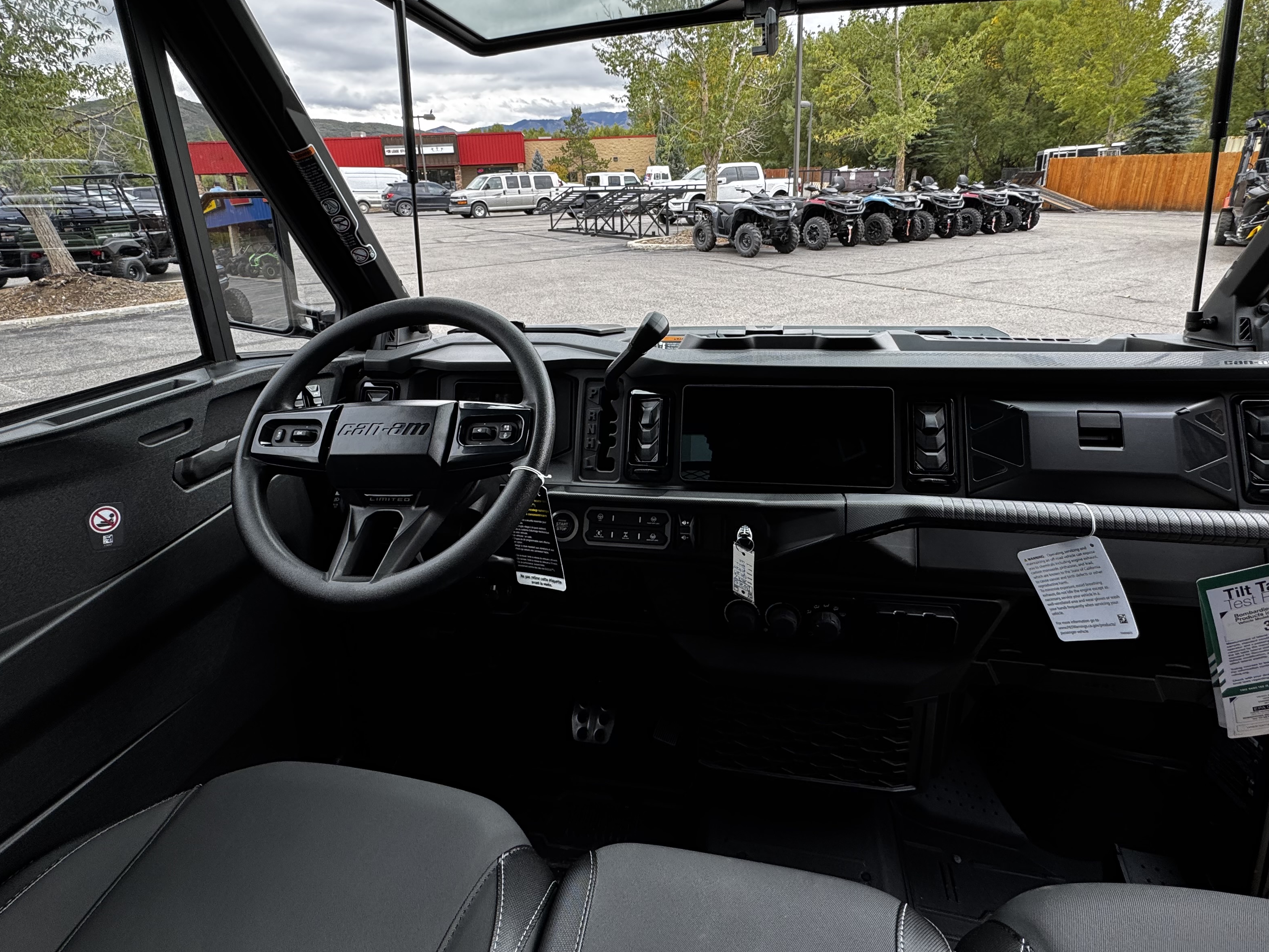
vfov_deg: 71.3
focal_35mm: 18
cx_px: 631
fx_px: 660
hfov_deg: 87.8
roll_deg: +2.0
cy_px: 413
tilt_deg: -19.6
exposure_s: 1/149
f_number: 2.2
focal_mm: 2.22
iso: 40
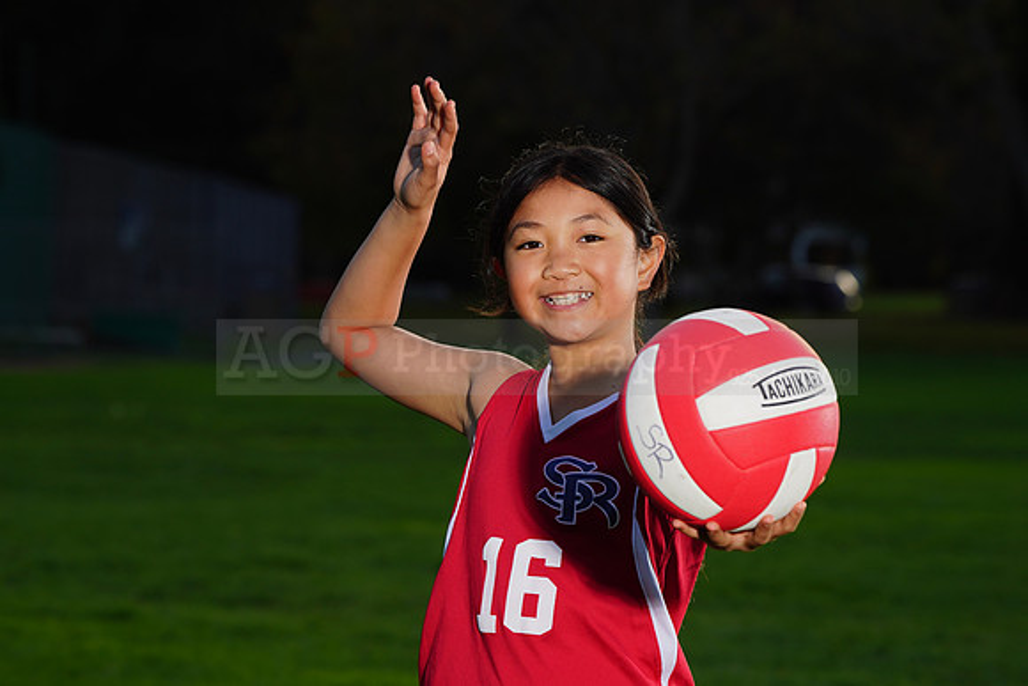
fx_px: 5712
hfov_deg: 10.3
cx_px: 514
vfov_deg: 6.9
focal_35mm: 200
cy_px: 343
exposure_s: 1/250
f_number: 10
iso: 200
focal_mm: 200
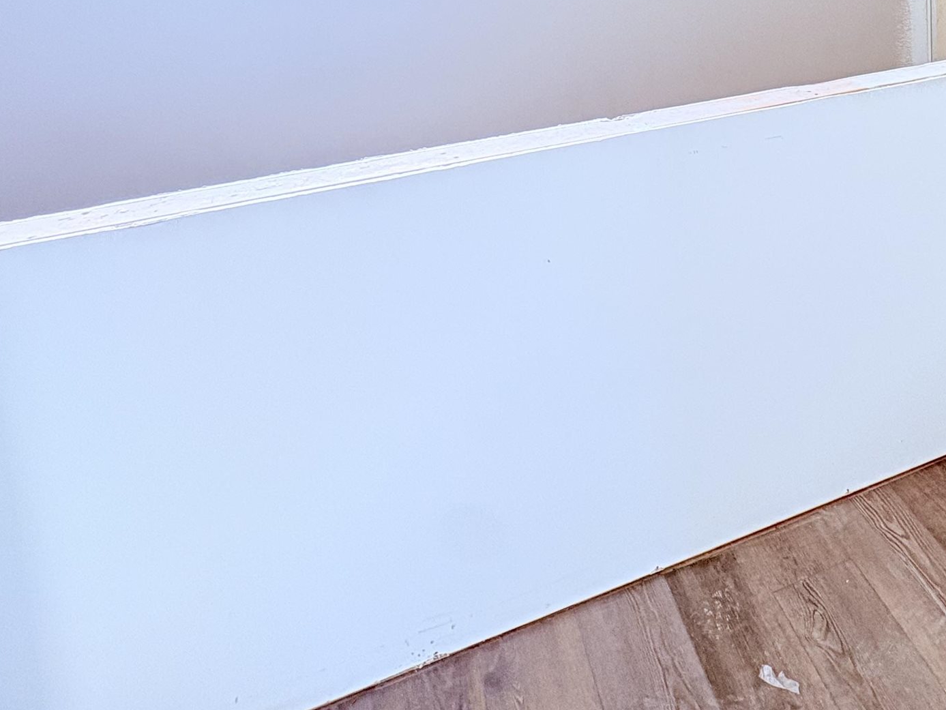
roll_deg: +2.8
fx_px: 847
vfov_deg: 38.1
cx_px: 715
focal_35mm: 31
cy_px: -65
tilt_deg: -5.6
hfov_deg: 55.4
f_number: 2.2
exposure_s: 1/99
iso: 160
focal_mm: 2.22
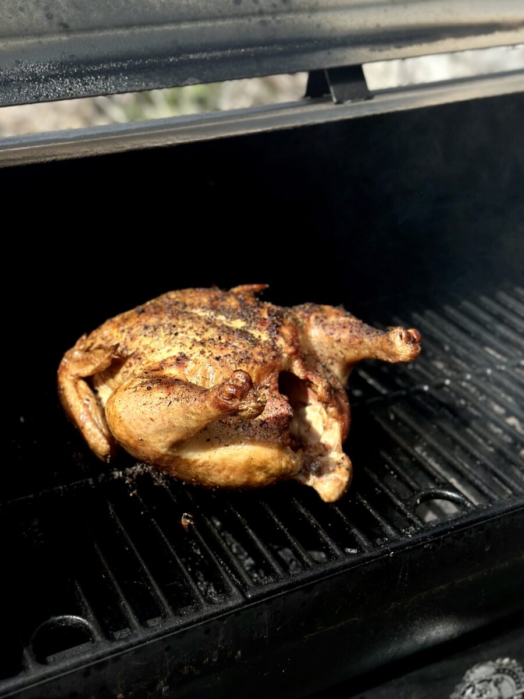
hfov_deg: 30.3
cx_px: 262
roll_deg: +0.7
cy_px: 350
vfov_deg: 39.7
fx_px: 969
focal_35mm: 48
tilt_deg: -31.5
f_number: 1.78
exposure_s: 1/5882
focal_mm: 6.86
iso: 80
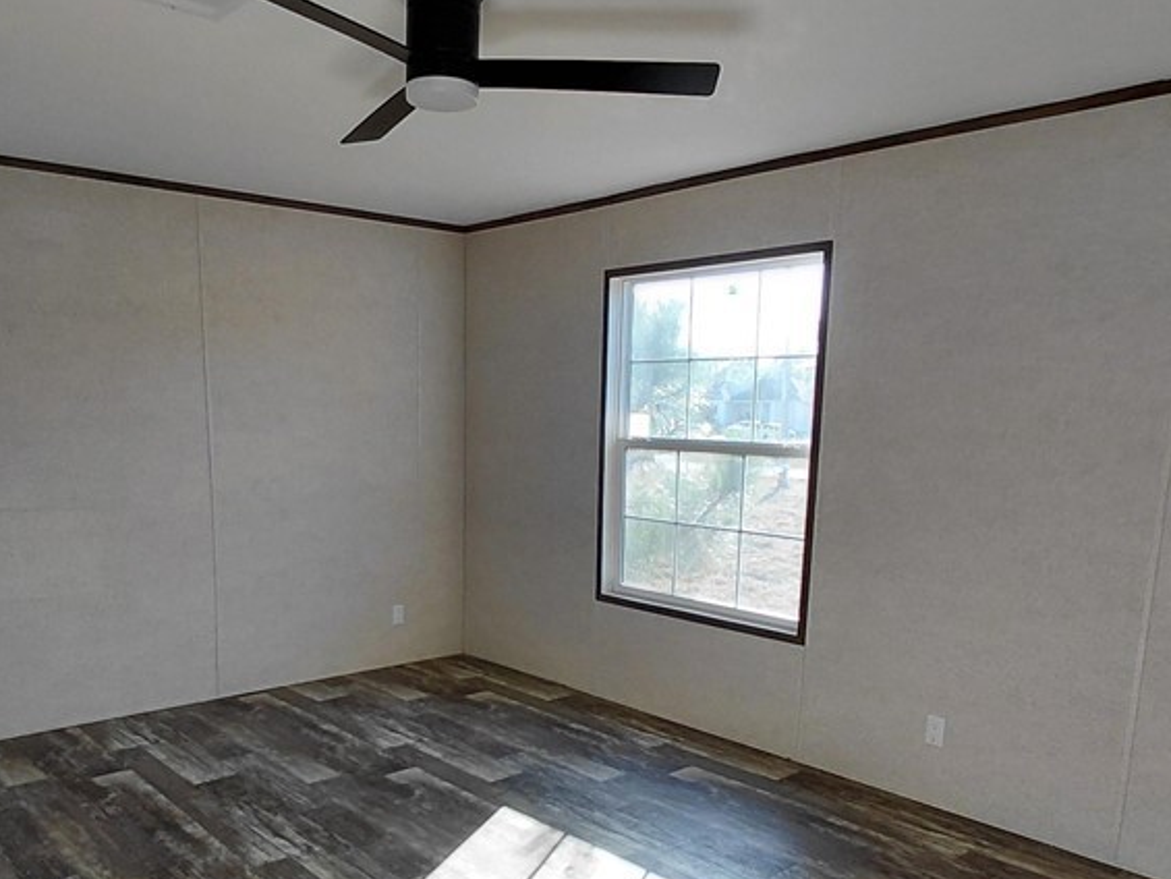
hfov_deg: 61.5
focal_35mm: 29
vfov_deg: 47.2
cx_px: 524
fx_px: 981
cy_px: 612
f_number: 2.2
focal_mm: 1.64
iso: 64
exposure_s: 1/120
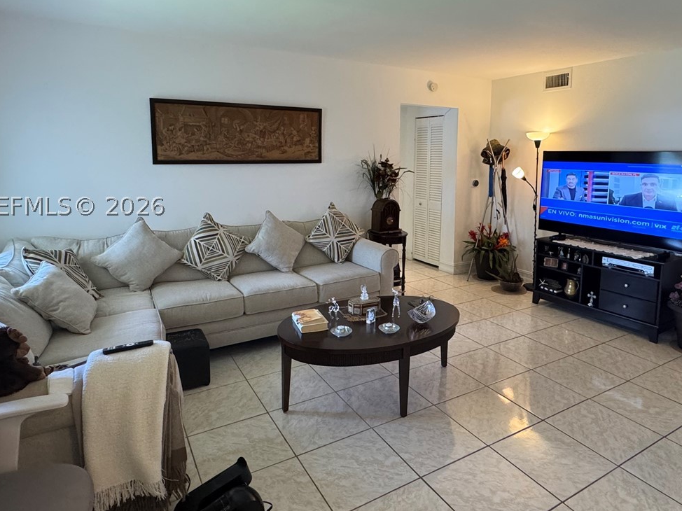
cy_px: 206
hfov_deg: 73.7
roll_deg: -1.1
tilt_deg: -6.7
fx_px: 453
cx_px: 379
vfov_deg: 58.4
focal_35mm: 23
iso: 250
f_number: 2.2
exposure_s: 1/120
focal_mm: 2.22
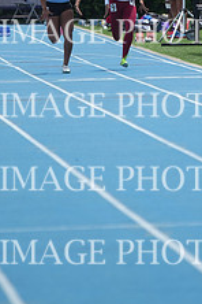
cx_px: 107
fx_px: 7255
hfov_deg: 1.6
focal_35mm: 862
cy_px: -5
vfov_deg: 2.4
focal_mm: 330
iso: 320
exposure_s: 1/1600
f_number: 5.6
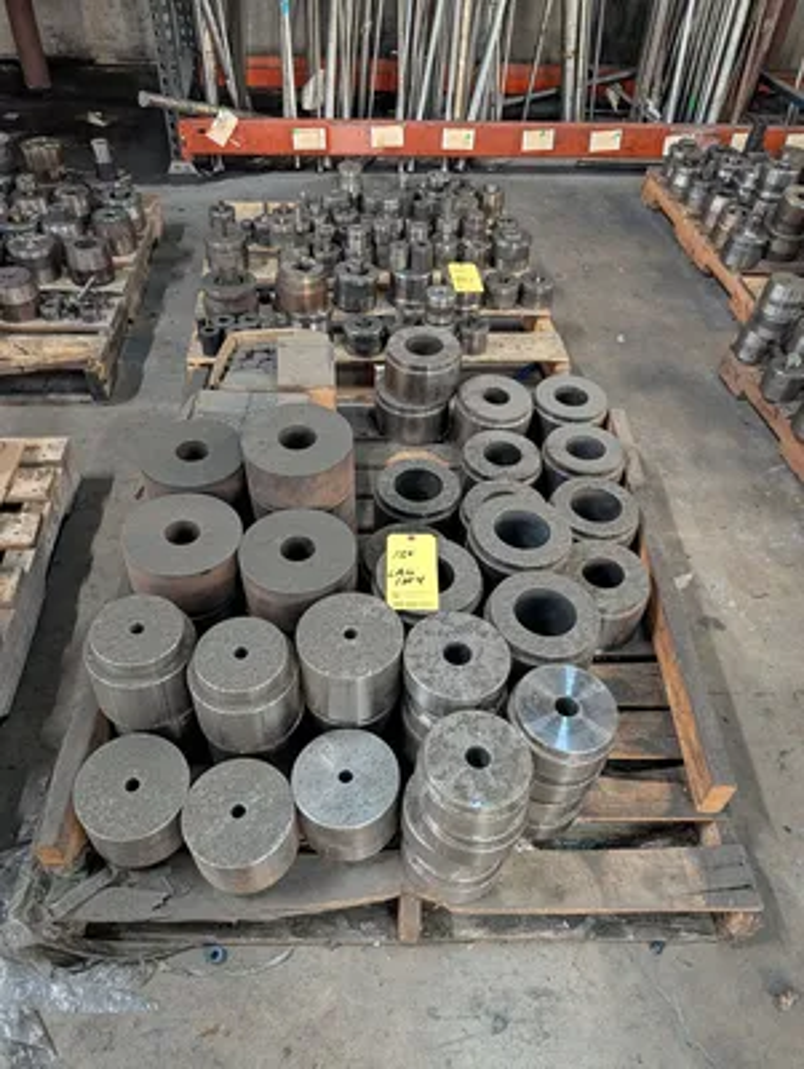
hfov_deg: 56.9
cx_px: 402
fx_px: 742
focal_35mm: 24
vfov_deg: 71.5
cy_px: 534
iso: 1420
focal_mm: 6.9
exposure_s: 1/60
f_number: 1.68
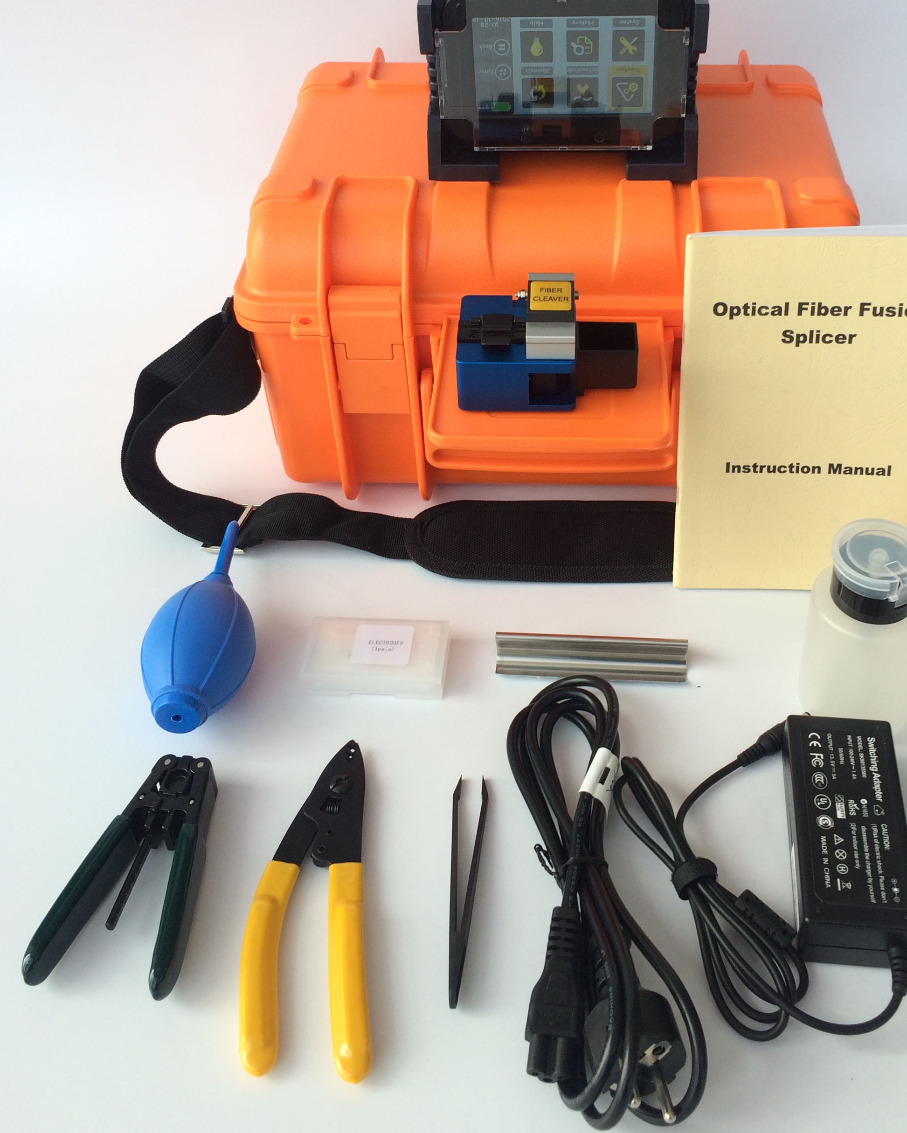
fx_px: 1275
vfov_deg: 47.5
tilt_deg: -39.3
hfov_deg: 39.0
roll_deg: +2.5
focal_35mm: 38
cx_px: 554
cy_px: 424
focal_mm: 4.15
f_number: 2.2
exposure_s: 1/152
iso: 32
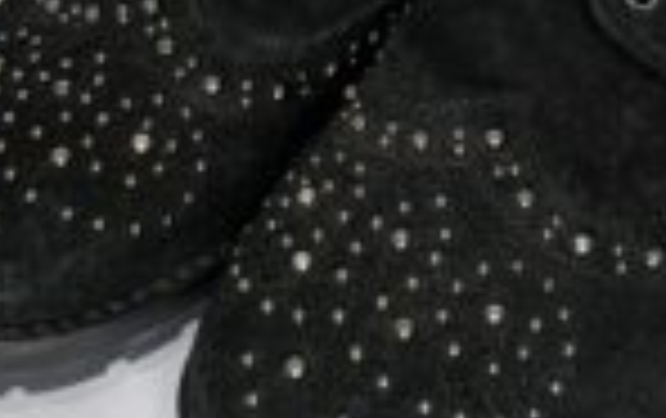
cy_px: -189
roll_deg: +7.4
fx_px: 1454
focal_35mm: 80
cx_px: 464
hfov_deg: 25.6
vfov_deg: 15.3
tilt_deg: -36.5
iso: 80
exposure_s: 1/50
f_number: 1.8
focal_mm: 3.99
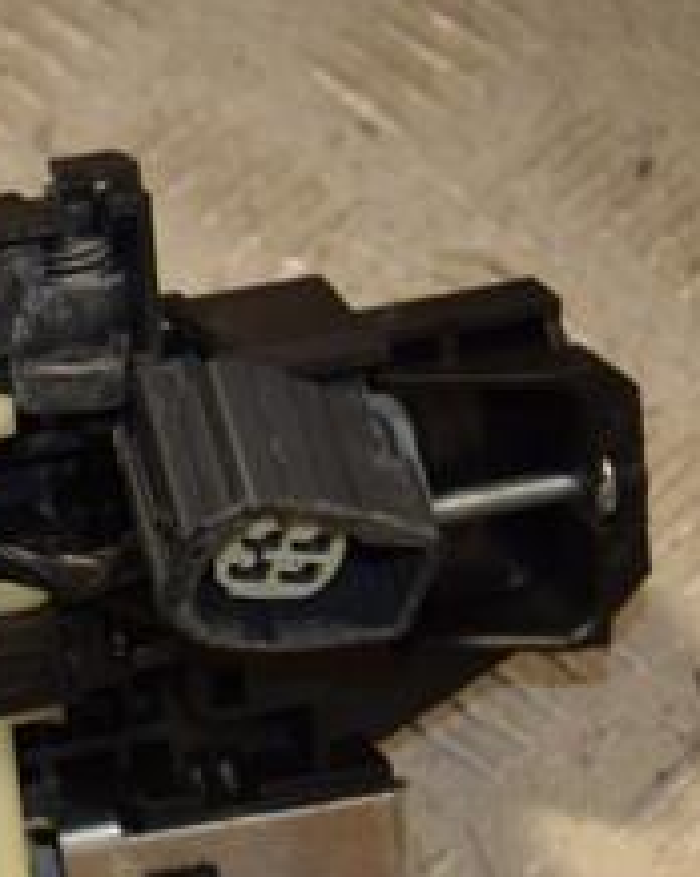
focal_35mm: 186
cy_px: 656
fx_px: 4824
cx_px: -330
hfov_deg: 8.1
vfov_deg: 10.4
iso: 800
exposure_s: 1/200
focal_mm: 48
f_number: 5
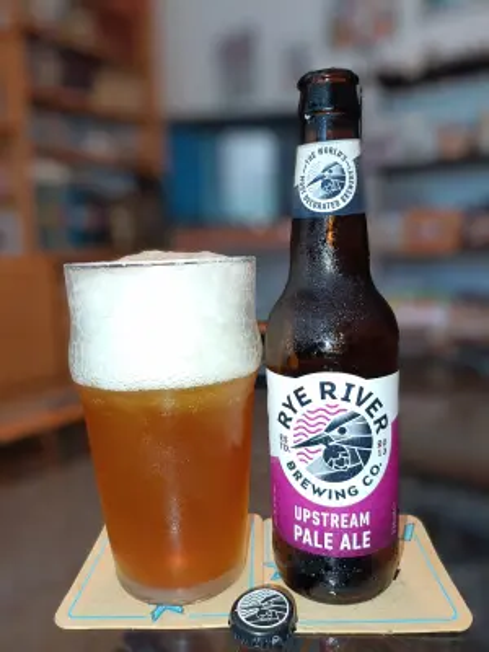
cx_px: 244
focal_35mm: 25
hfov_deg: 54.9
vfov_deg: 69.4
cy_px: 326
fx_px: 471
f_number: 1.7
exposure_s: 1/33.3
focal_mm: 4.71
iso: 400
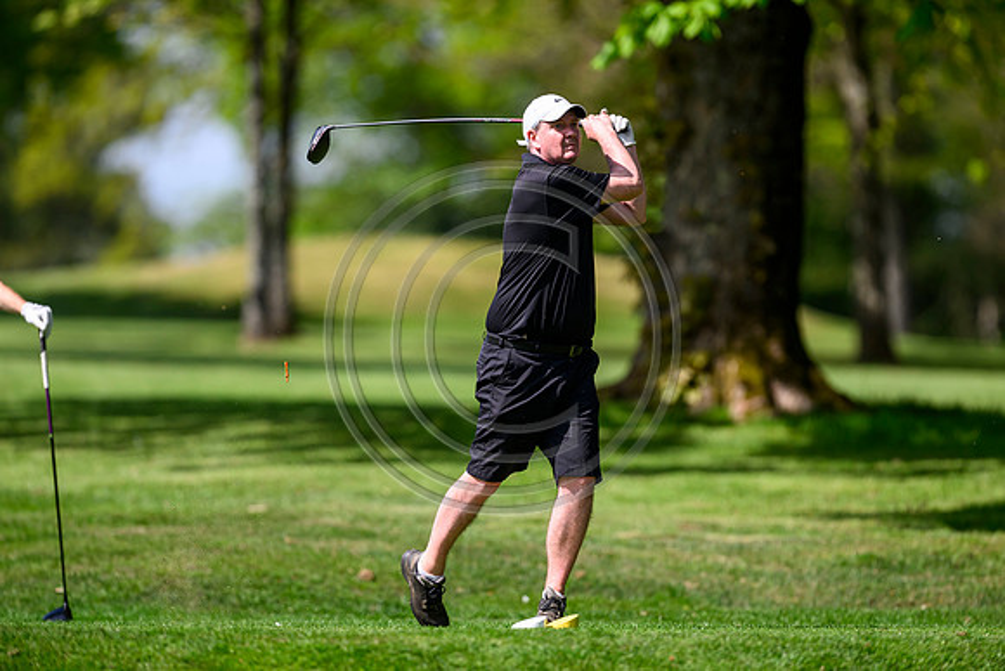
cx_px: 502
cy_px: 336
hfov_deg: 5.2
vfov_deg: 3.4
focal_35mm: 400
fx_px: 11169
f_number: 3.5
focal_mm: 400
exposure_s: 1/5000
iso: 500
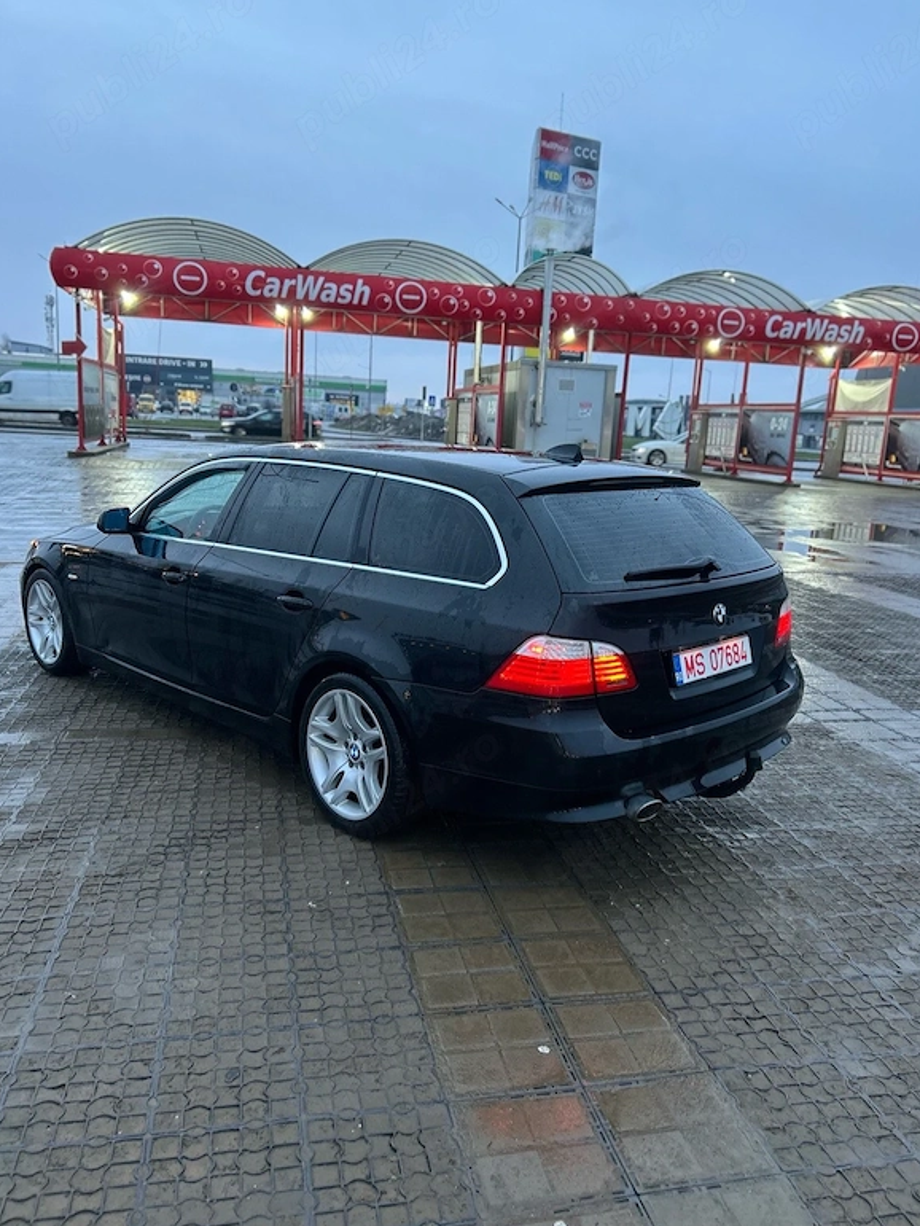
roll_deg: -2.6
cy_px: 599
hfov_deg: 51.4
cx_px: 460
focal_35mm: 27
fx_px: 956
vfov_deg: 65.3
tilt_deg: -10.7
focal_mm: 5.7
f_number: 1.5
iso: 125
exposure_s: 1/50
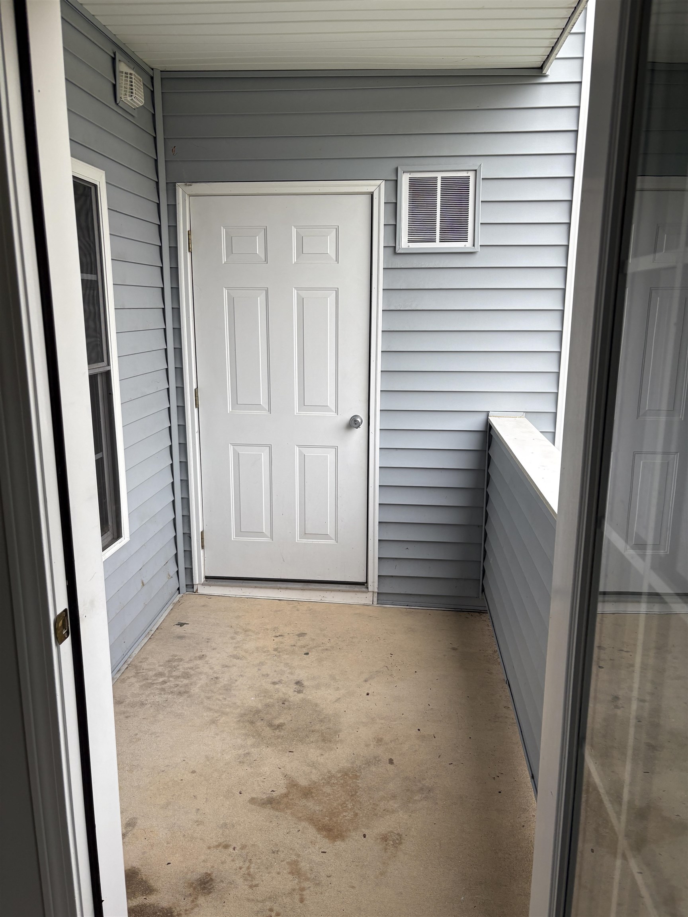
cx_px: 344
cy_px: 458
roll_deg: +0.3
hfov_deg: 53.1
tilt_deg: -9.8
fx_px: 689
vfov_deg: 67.3
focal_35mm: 26
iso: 50
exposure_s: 1/343
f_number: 1.6
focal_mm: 5.96
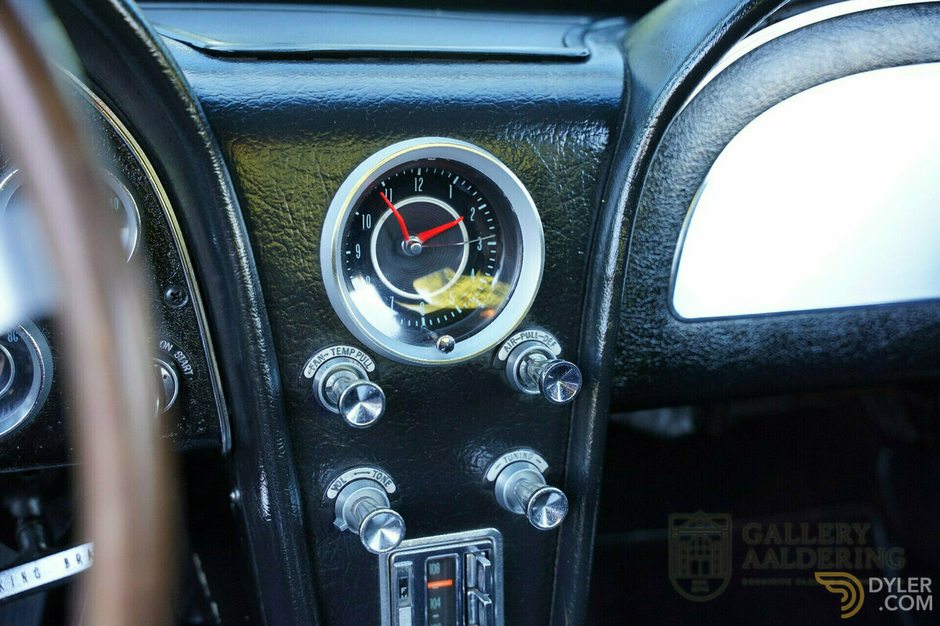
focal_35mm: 40
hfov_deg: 48.8
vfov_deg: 33.6
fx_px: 1037
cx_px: 470
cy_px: 313
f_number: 4
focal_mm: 39.7
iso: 640
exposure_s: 1/60
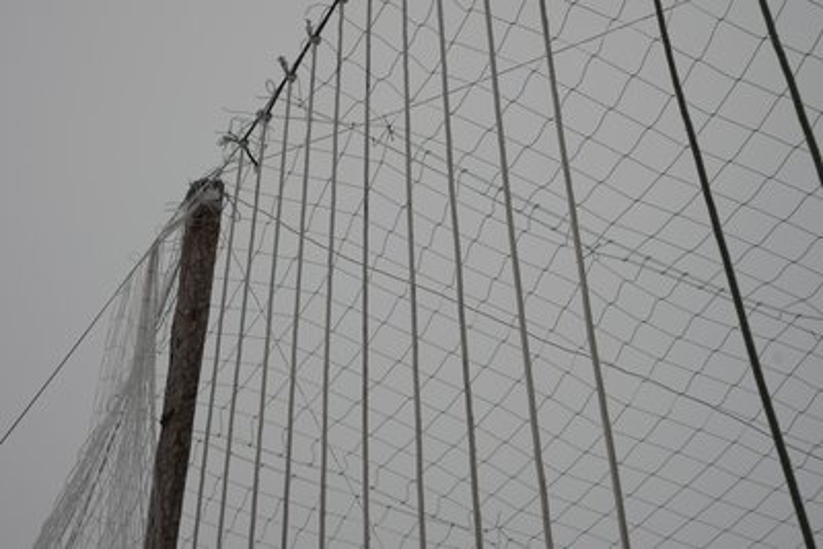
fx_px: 1189
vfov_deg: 26.0
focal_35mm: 52
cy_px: 274
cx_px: 412
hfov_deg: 38.2
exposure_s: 1/125
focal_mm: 52
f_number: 7.1
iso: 125
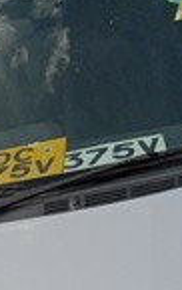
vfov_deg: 23.5
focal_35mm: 85
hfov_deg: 15.0
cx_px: -28
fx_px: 673
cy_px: 278
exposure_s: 1/461
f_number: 2.2
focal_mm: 3.65
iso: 100
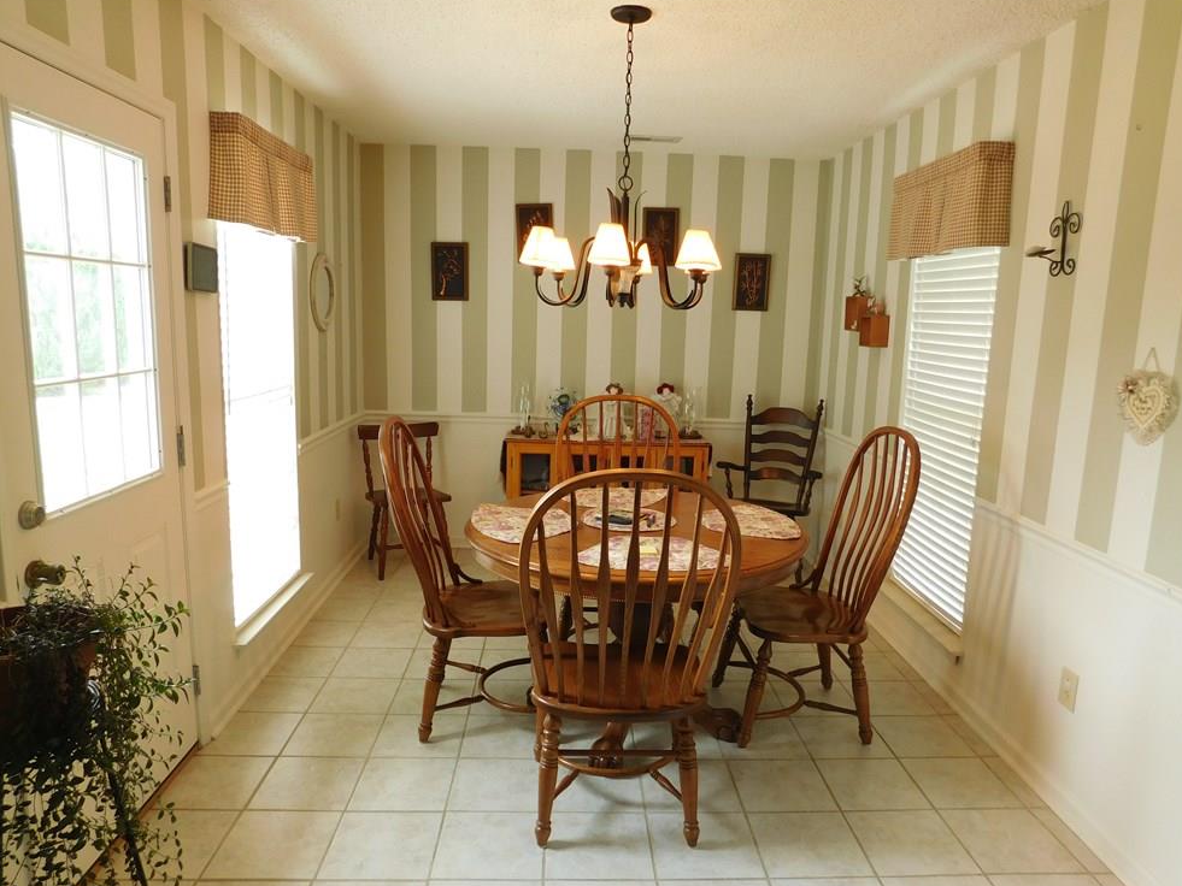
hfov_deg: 71.6
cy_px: 454
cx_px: 596
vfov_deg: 56.8
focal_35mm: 24
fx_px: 820
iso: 125
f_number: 3
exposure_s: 1/40
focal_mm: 4
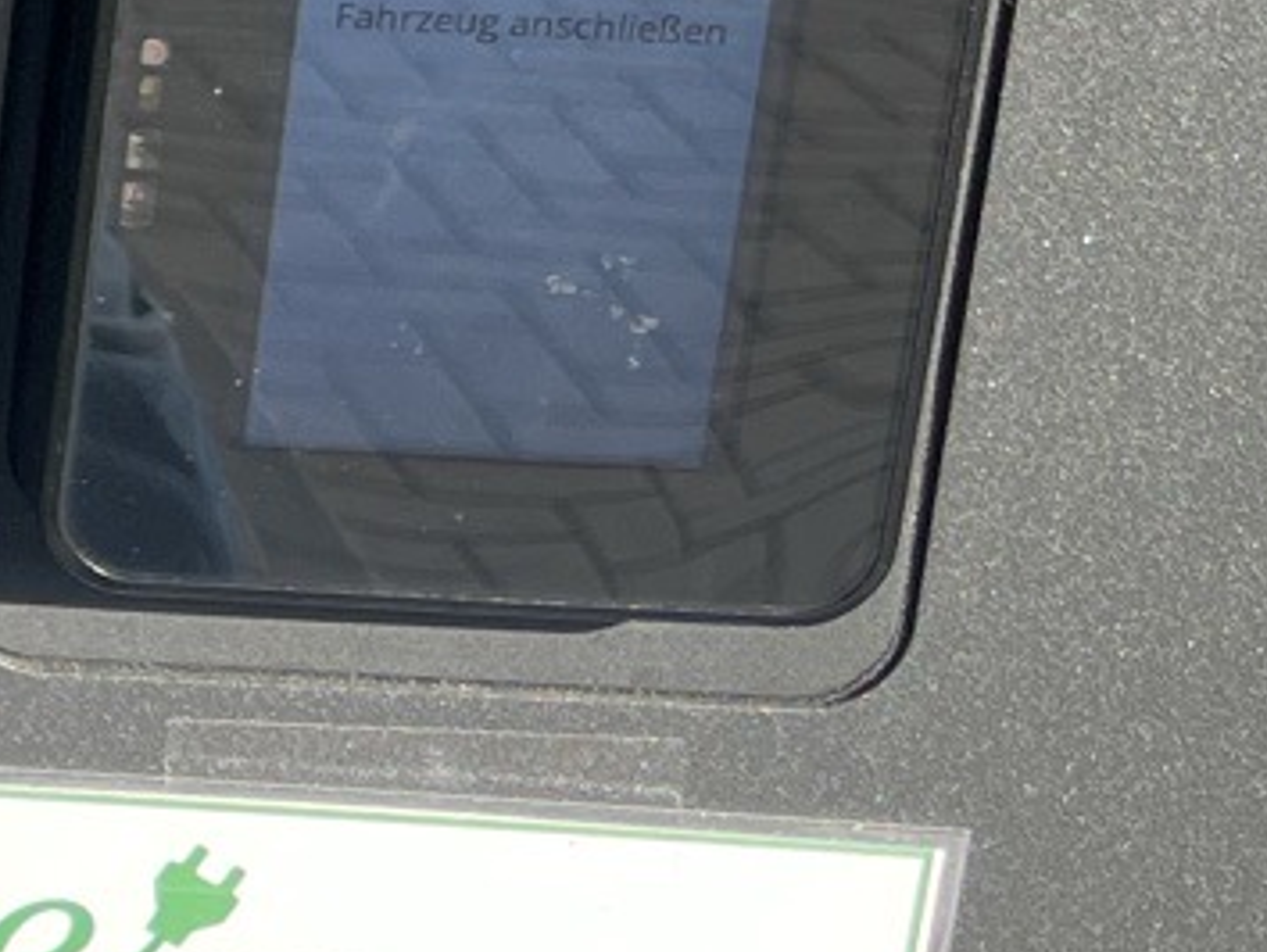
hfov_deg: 11.7
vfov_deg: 10.4
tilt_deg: -17.2
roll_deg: -1.0
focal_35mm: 141
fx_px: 5164
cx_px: -1664
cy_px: -86
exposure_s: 1/555
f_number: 1.6
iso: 50
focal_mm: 5.1
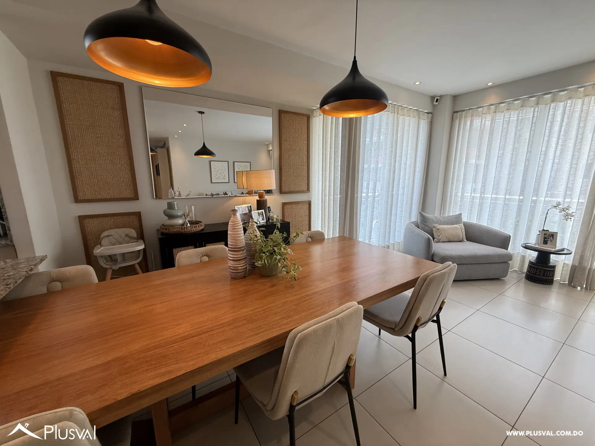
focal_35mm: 14
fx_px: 241
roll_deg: -0.2
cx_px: 298
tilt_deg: -10.6
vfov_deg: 85.7
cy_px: 223
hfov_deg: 102.1
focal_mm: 2.22
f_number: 2.2
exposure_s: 1/120
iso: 80
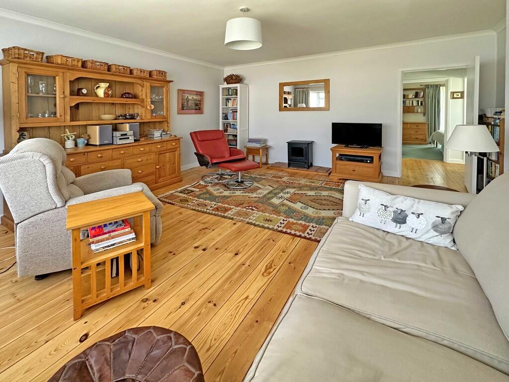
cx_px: 254
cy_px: 191
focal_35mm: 14
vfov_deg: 85.7
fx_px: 206
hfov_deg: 102.1
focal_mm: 2.22
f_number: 2.2
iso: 320
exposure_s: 1/80
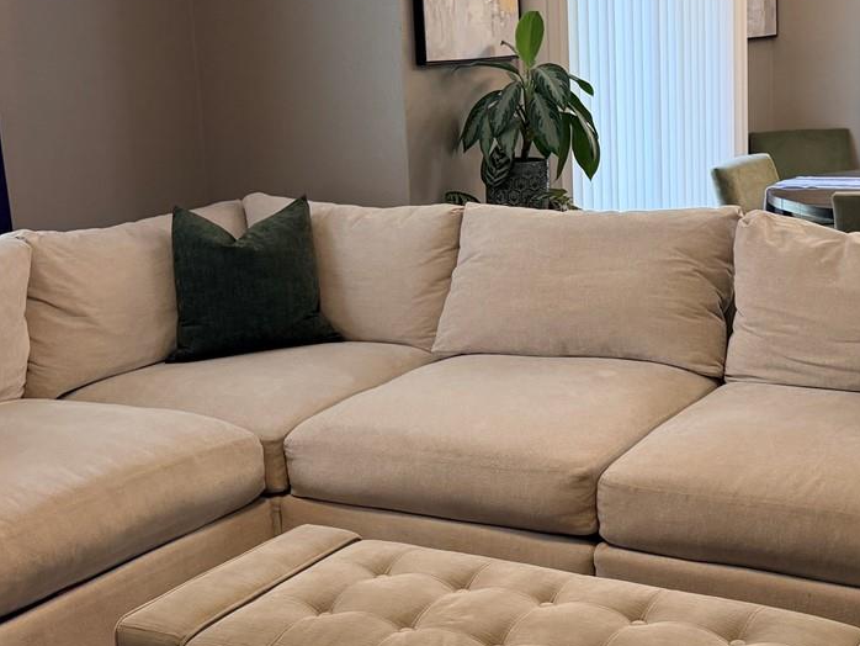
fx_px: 1367
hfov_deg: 34.7
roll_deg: +2.2
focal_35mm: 55
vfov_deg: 26.5
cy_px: 248
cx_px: 550
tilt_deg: -9.5
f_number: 1.78
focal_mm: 6.76
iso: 200
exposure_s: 1/139
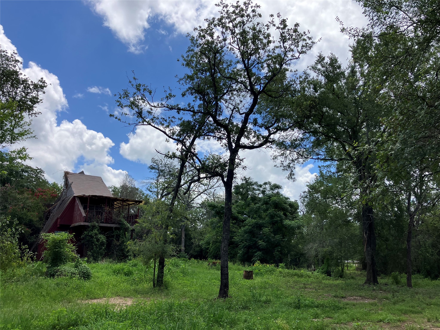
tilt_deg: +13.6
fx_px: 356
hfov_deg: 63.4
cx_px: 220
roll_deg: -0.9
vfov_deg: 49.7
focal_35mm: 28
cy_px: 165
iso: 32
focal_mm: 3.99
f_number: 1.8
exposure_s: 1/2208
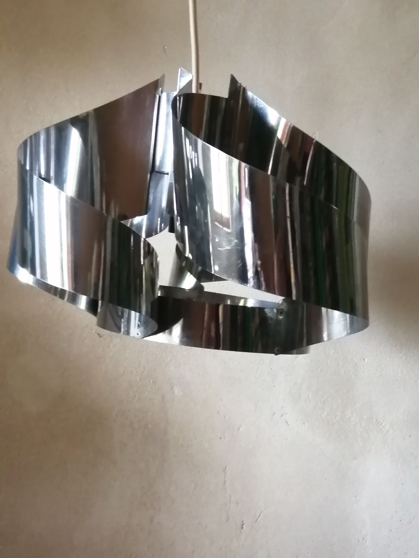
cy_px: 279
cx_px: 210
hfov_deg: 29.7
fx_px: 791
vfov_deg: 38.9
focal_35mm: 49
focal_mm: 3.6
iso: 640
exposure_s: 1/14.3
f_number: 1.8
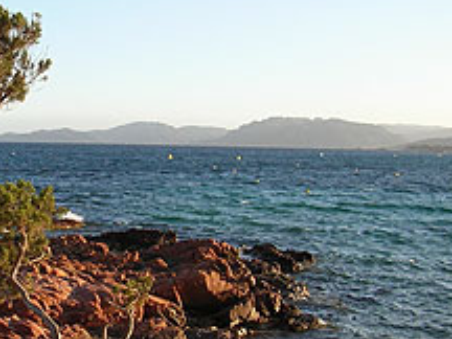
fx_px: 953
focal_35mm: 73
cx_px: 27
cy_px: 194
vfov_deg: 20.2
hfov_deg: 25.7
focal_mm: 5.8
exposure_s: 1/410
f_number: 2.8
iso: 50
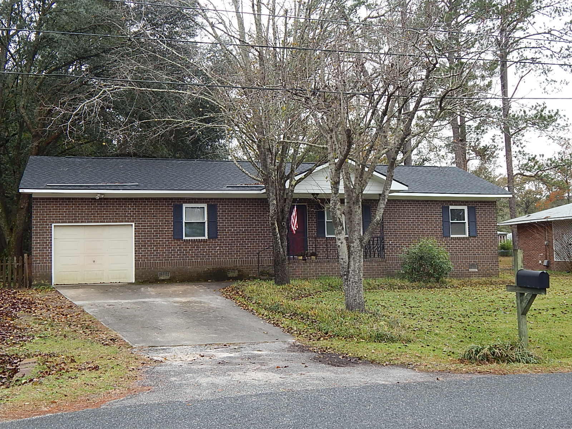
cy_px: 214
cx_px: 286
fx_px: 628
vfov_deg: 37.7
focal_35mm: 38
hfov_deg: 49.0
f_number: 3.4
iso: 125
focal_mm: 6.8
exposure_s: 1/100
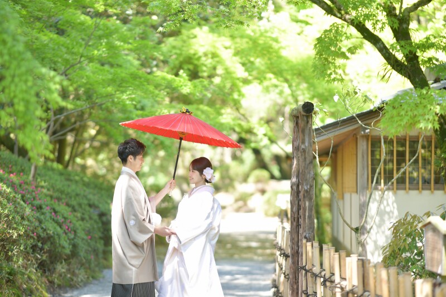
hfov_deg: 19.5
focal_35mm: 105
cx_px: 223
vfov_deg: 13.0
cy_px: 148
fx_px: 1300
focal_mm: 105
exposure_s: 1/200
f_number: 1.8
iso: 100
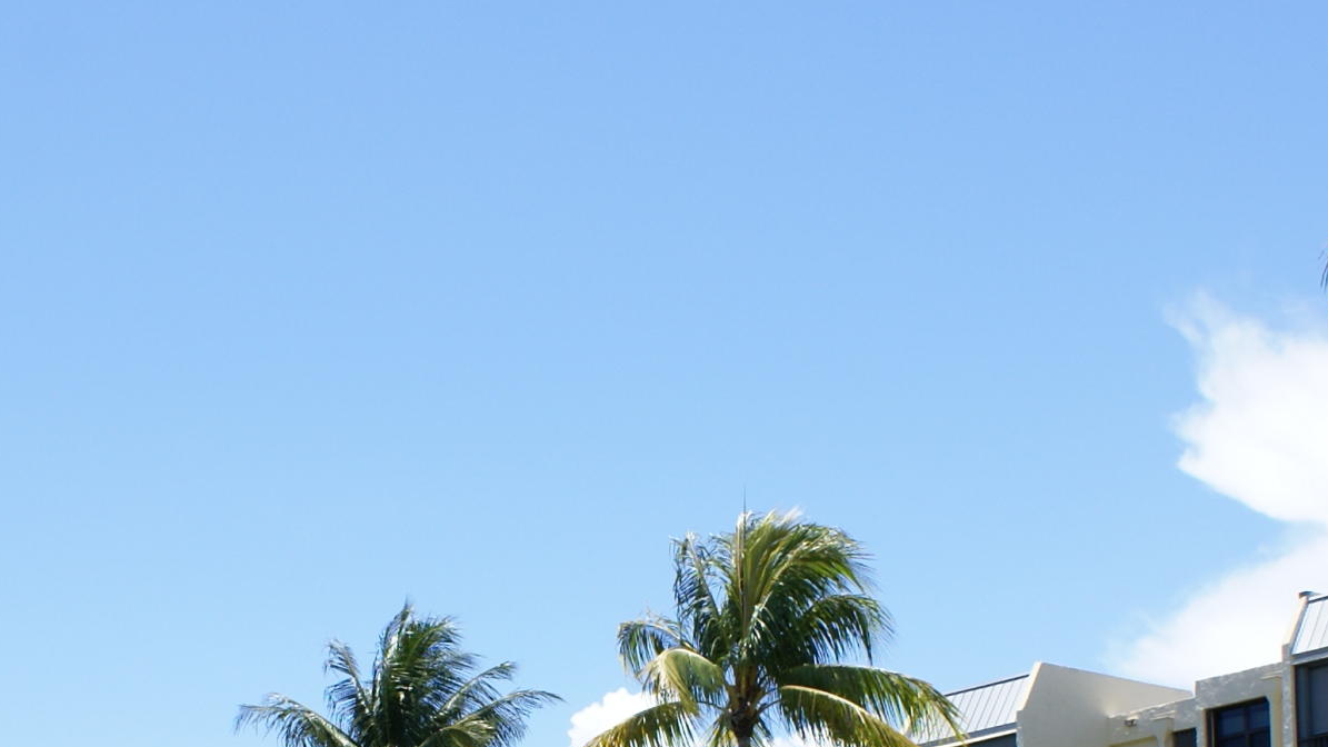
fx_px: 2782
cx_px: 521
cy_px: 768
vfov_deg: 15.0
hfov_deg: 26.8
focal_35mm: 79
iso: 100
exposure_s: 1/250
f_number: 10
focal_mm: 20
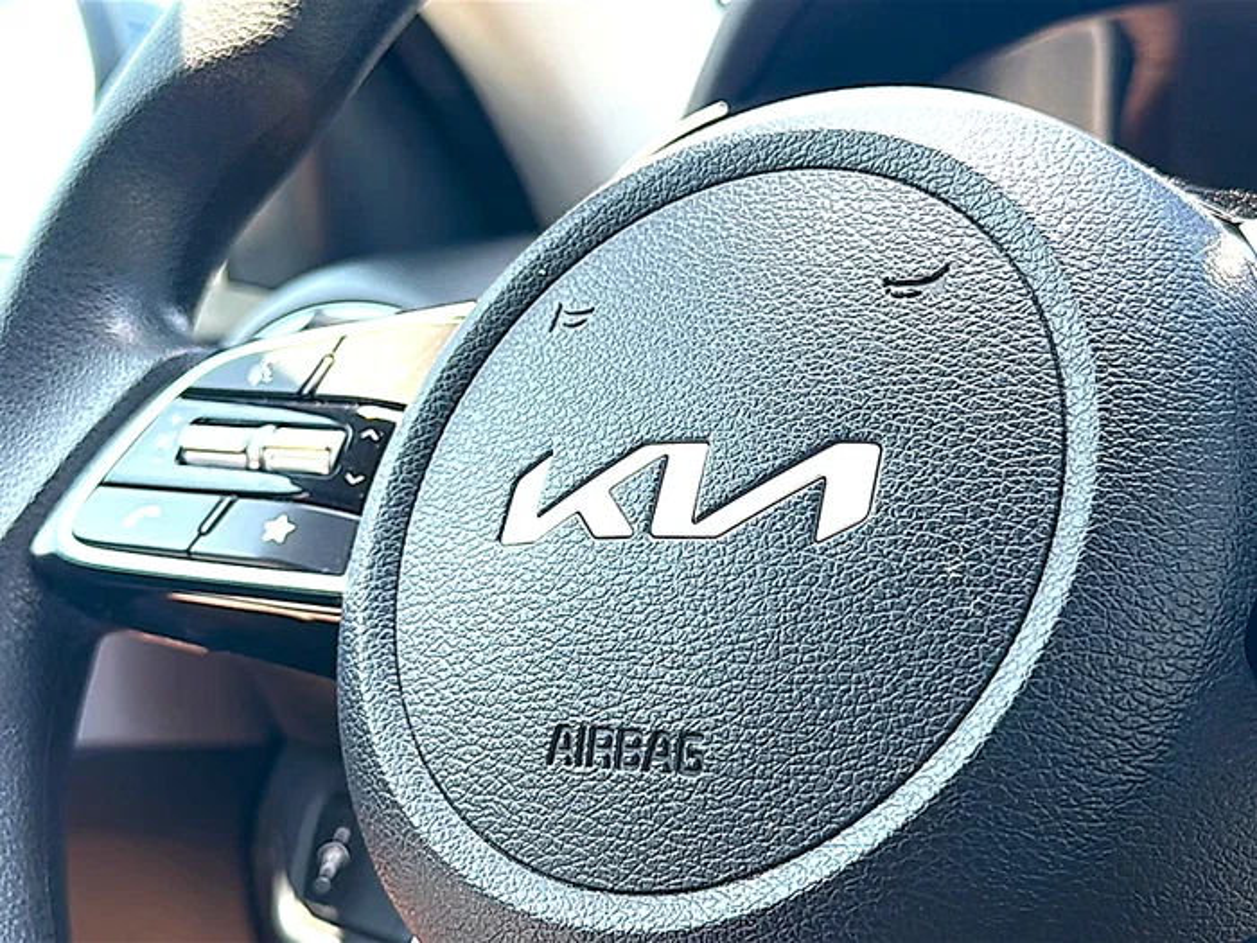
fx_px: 1634
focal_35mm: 45
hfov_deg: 42.1
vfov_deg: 32.2
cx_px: 628
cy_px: 472
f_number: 1.78
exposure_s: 1/358
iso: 100
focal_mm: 6.86
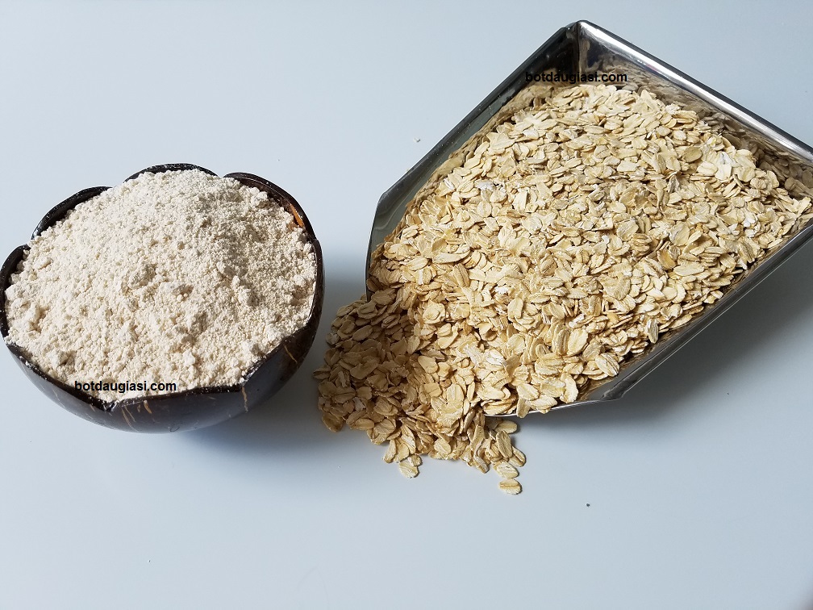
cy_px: 305
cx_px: 406
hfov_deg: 67.3
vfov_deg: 53.1
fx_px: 611
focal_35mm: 26
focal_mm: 4.2
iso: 50
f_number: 1.7
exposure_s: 1/170
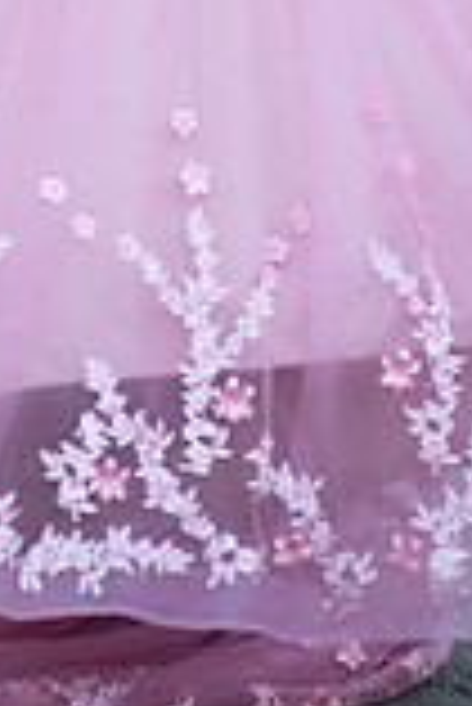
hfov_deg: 5.7
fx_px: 4768
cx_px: 47
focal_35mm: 243
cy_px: -234
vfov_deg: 8.3
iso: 250
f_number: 2
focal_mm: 85
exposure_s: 1/640
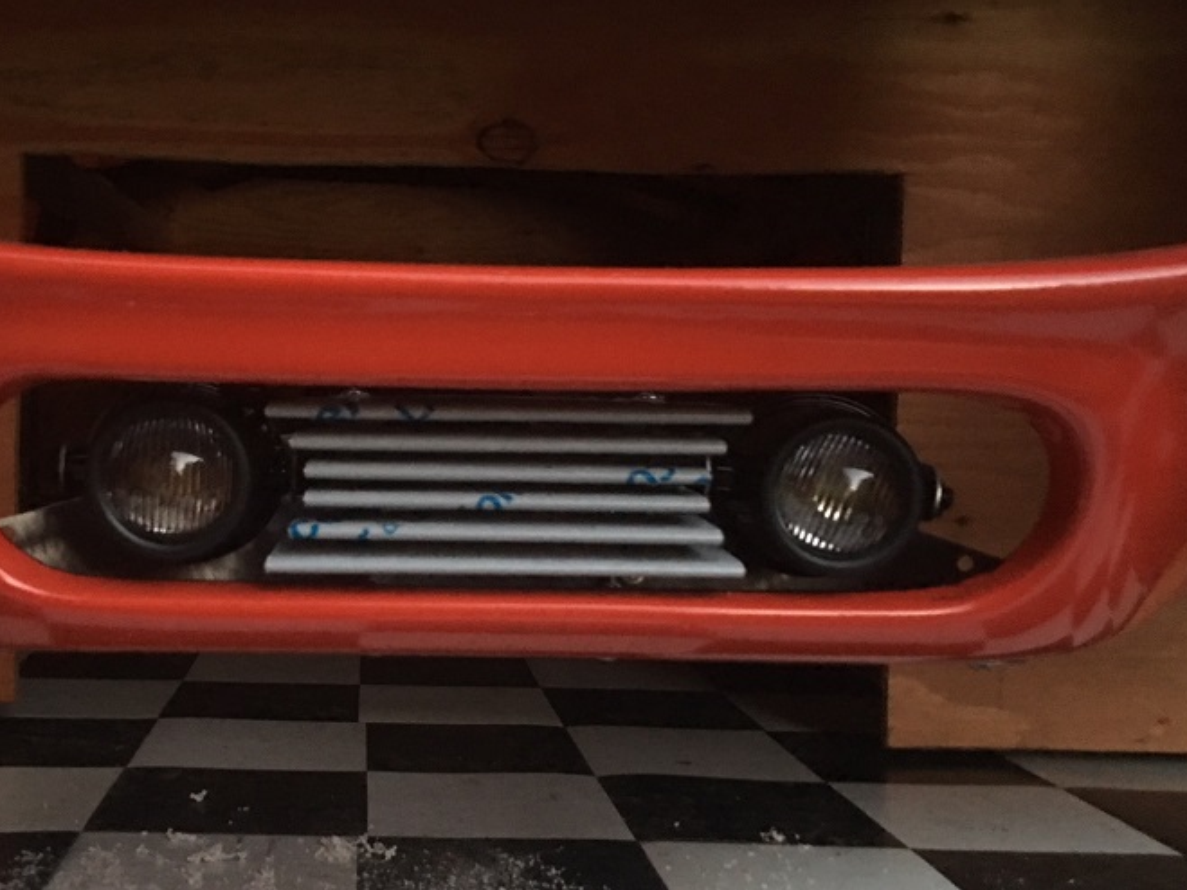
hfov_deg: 42.5
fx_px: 1509
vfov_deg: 32.8
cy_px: 499
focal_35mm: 44
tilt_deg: -2.0
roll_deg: -3.0
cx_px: 425
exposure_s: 1/4
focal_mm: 4.15
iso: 125
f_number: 2.2
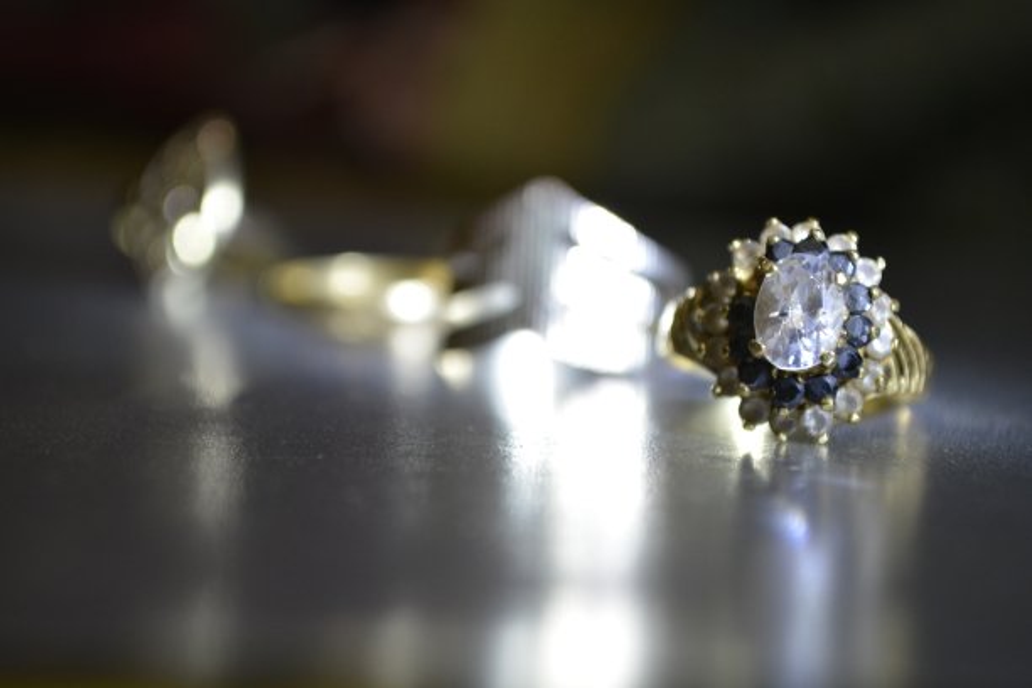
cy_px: 344
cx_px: 516
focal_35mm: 82
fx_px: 2365
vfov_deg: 16.6
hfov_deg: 24.6
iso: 800
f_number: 5.6
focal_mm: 55
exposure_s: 1/60
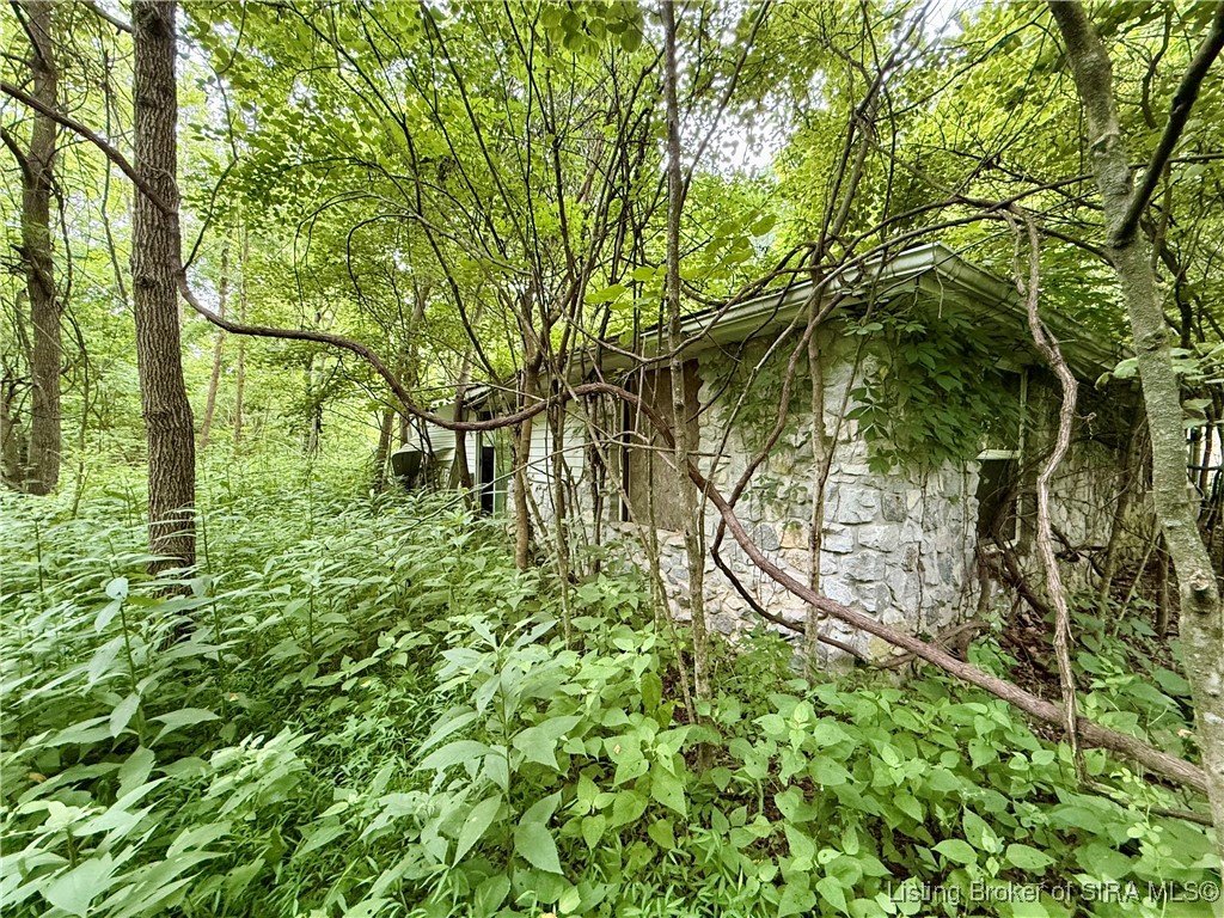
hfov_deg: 102.1
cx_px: 612
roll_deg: -2.0
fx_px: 495
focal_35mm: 14
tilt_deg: -0.5
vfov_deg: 85.7
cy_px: 459
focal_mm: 2.22
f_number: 2.2
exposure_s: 1/60
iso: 500
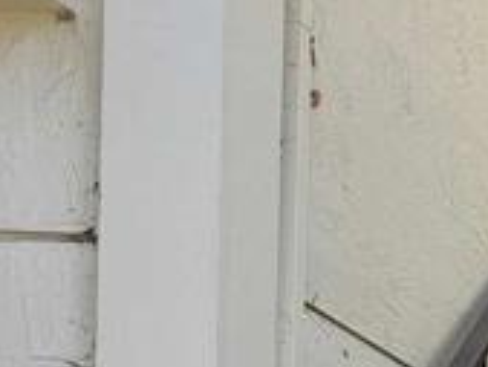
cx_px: 1146
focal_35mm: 139
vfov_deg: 9.7
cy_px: 806
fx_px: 1961
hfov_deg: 11.8
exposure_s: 1/359
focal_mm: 6.3
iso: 125
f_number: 1.7
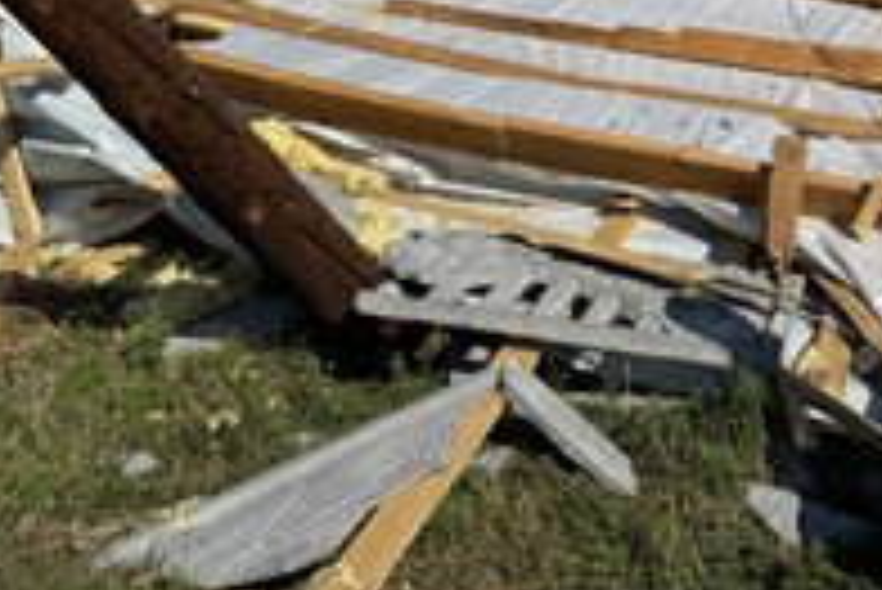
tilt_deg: -7.1
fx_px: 1250
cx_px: 810
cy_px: -54
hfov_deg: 36.2
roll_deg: -1.2
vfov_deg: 24.8
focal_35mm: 51
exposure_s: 1/10417
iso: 80
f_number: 1.78
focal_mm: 6.76
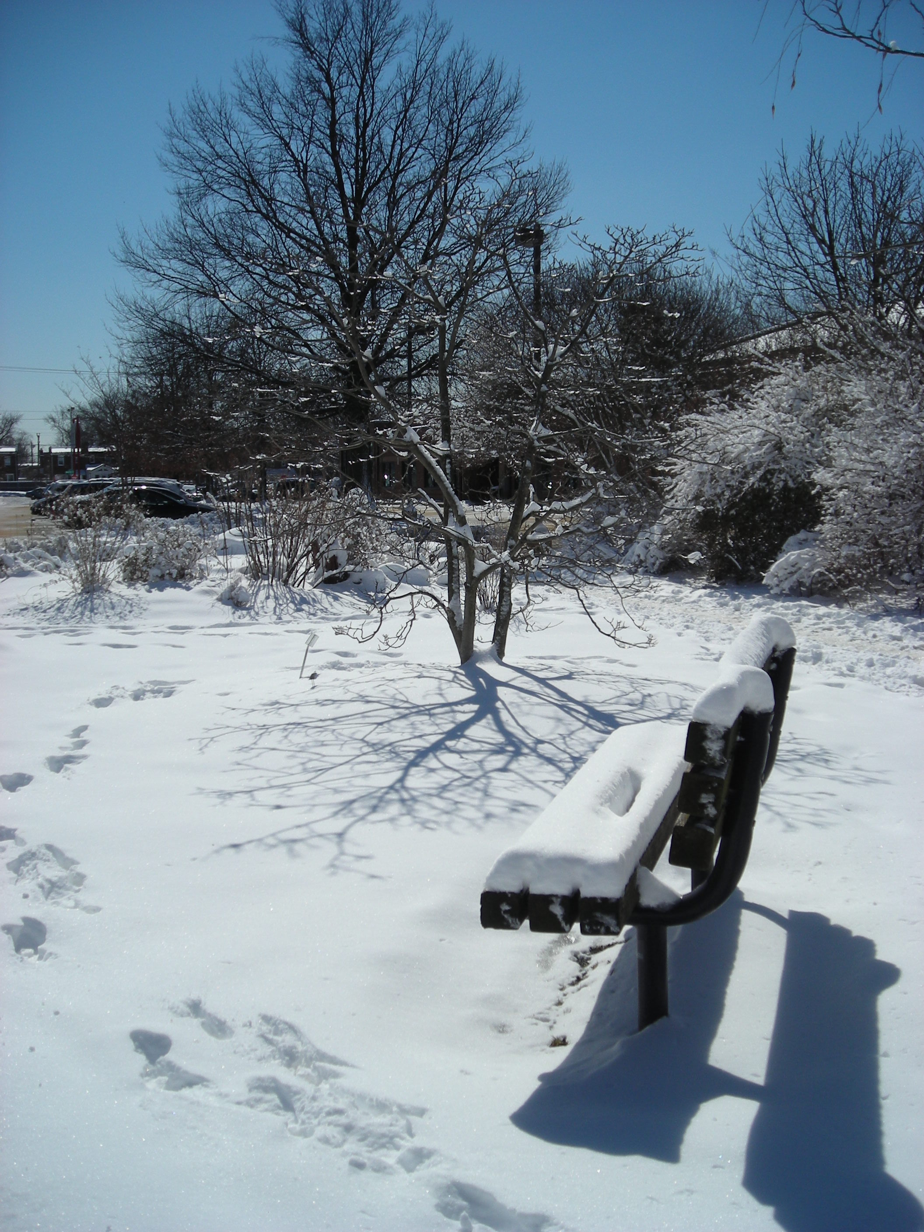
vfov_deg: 49.0
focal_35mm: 38
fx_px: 1352
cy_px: 616
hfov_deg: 37.7
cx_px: 462
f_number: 6.4
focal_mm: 6.3
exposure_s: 1/694
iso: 50
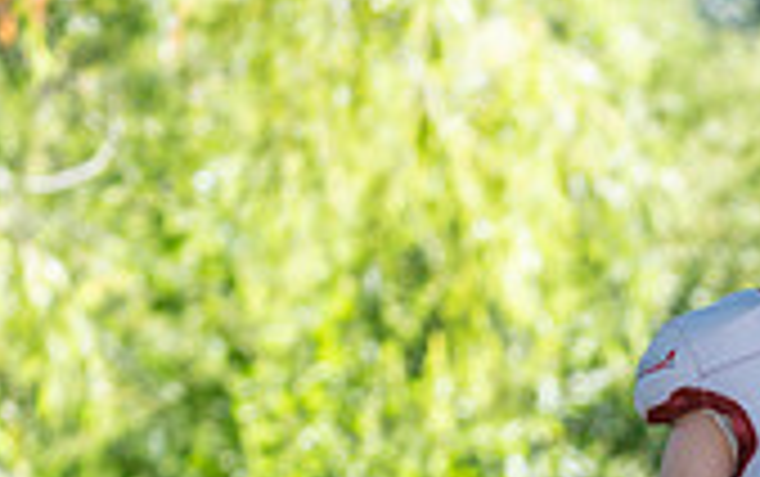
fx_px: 6116
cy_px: 712
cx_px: 967
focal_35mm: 295
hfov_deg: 7.0
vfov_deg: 4.4
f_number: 2.8
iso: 160
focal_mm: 81
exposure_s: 1/320
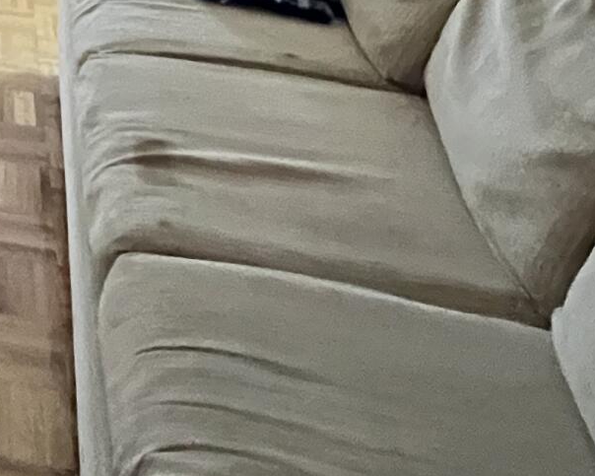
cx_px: -333
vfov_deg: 19.2
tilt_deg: -9.1
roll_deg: +0.0
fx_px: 1109
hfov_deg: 23.2
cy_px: -346
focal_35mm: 63
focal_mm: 1.57
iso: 1250
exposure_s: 1/30
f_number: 1.8
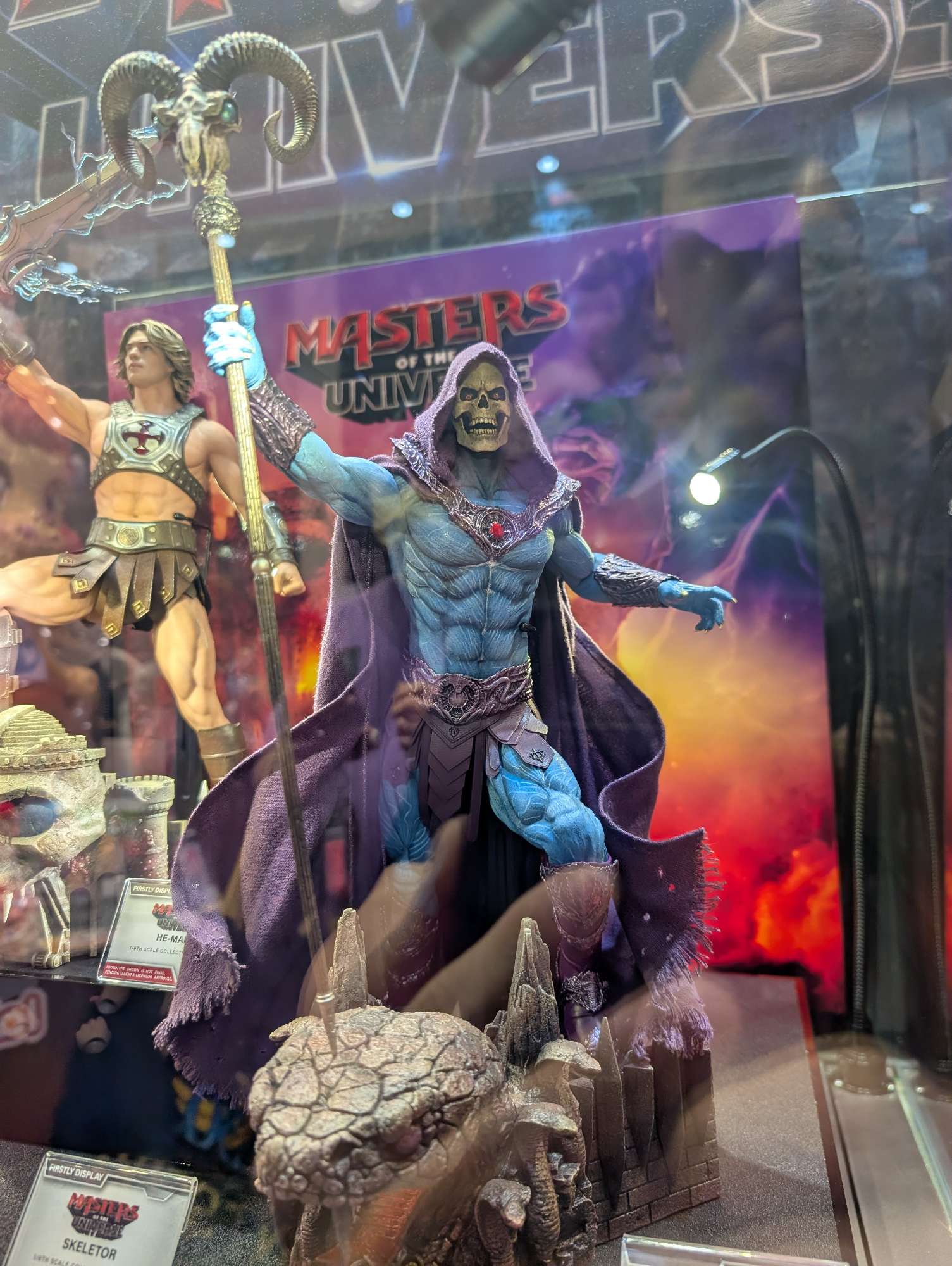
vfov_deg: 71.5
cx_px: 476
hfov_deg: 56.9
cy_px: 633
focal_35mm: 24
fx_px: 878
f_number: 1.68
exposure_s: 1/175
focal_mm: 6.9
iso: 348
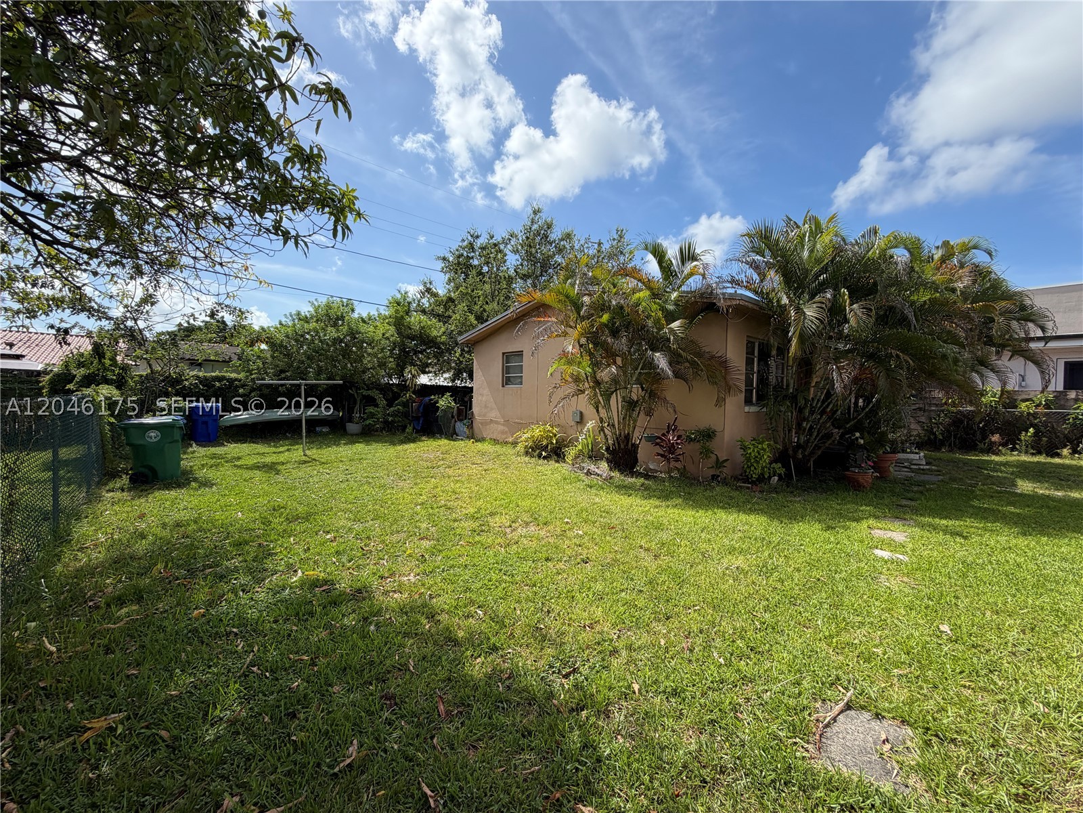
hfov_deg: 102.1
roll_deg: -0.4
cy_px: 406
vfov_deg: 85.7
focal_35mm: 14
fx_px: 438
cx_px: 542
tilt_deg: -1.0
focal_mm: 2.22
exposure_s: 1/853
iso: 25
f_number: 2.2
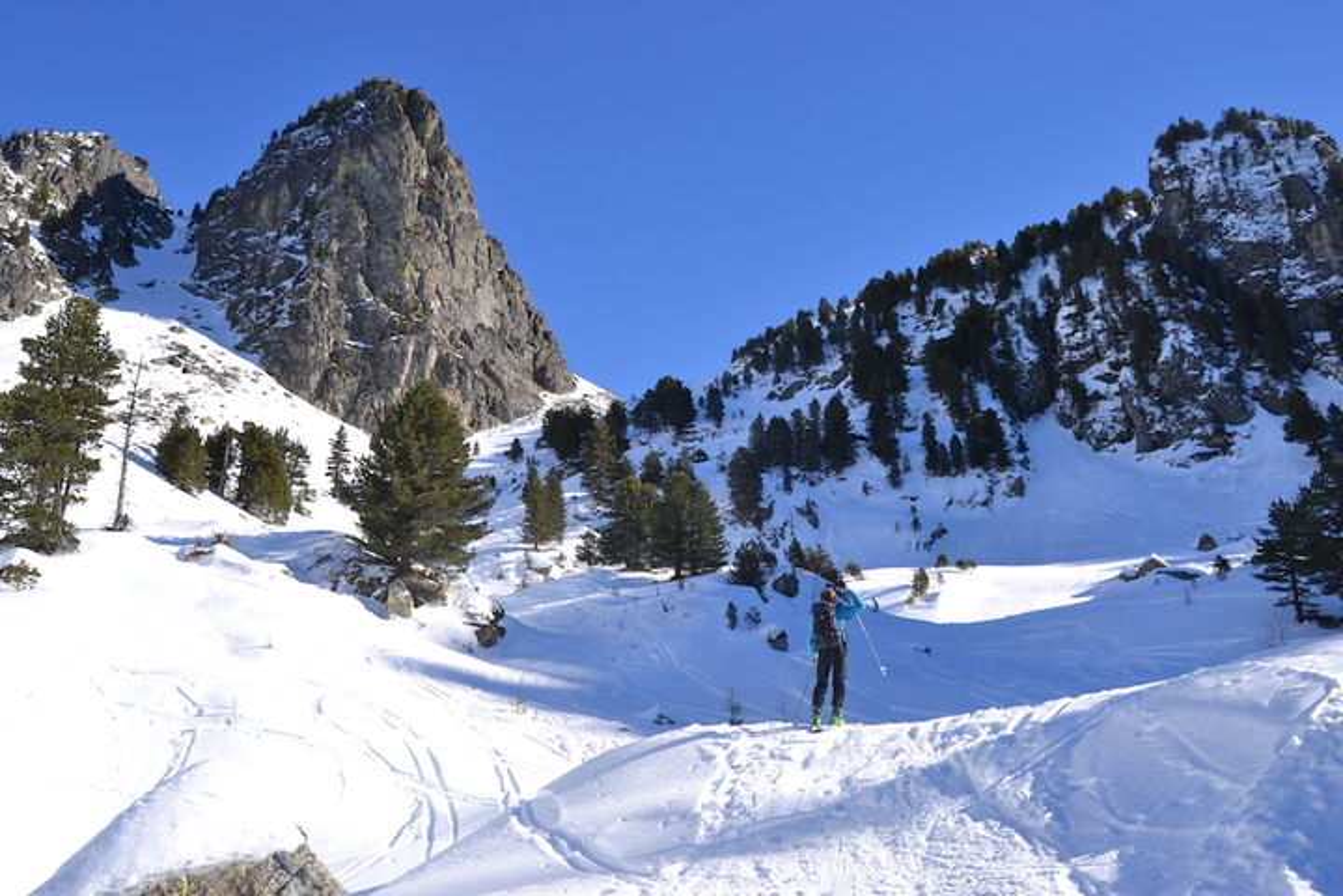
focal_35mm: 30
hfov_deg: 61.9
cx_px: 672
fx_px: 1119
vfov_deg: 43.6
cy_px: 448
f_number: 8
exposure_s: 1/250
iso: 100
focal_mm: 20
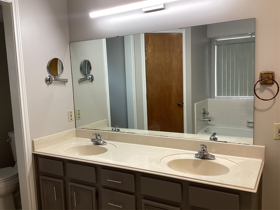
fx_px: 251
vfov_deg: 45.4
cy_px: 105
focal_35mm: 31
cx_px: 140
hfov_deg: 58.4
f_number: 2.4
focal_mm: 3.3
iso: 64
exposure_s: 1/60
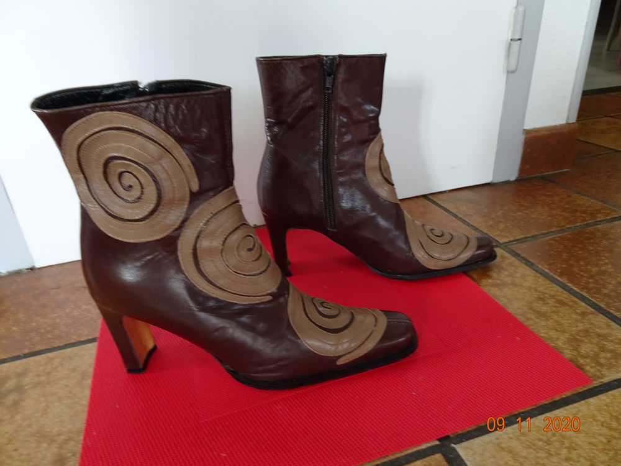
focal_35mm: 24
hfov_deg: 71.6
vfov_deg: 56.8
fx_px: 431
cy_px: 233
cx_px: 310
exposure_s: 1/30
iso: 320
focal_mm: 4.1
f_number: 3.5
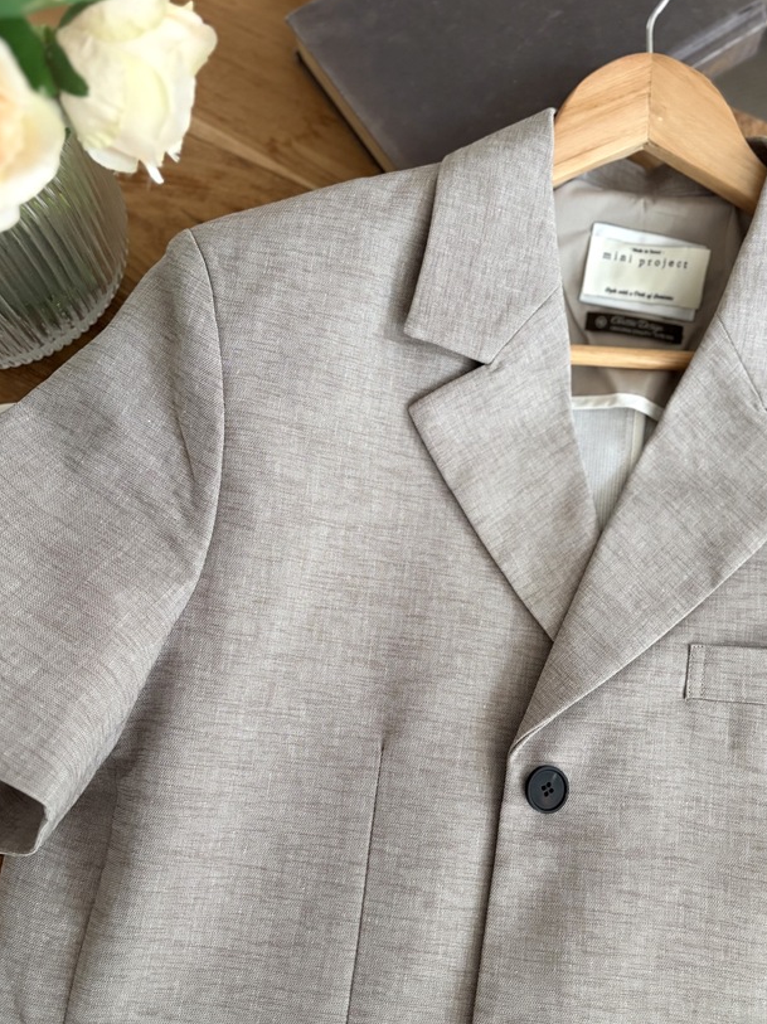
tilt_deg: -75.7
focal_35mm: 32
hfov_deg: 44.0
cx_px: 432
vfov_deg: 56.8
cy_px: 535
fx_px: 946
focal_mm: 5.96
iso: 320
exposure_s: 1/60
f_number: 1.6
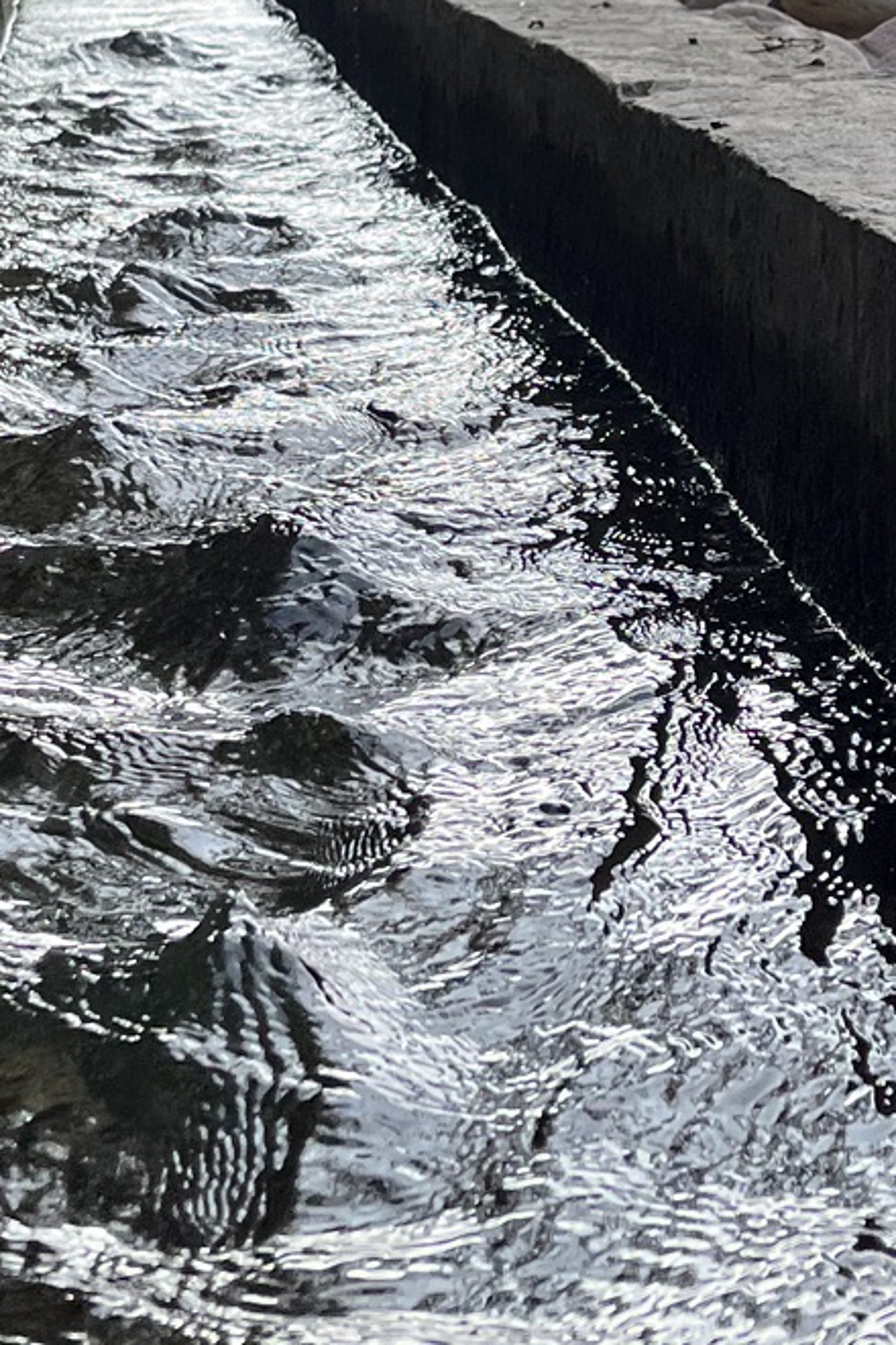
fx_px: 3061
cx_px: 228
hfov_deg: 16.6
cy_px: 122
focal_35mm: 82
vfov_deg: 24.0
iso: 50
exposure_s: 1/727
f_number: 1.6
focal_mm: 5.1
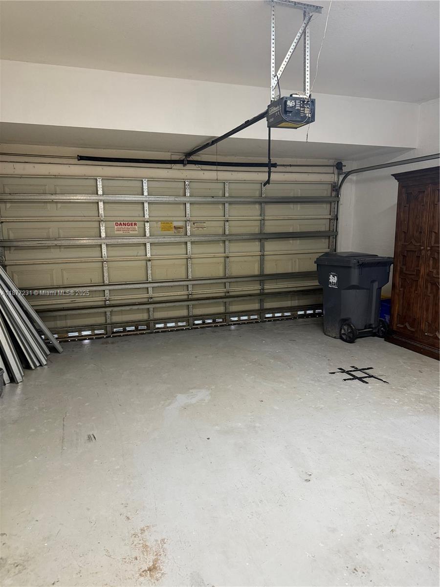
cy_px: 294
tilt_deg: -9.7
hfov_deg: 56.8
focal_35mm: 24
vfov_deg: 71.6
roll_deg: +0.0
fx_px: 407
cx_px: 220
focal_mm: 6.76
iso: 250
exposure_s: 1/60
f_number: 1.78
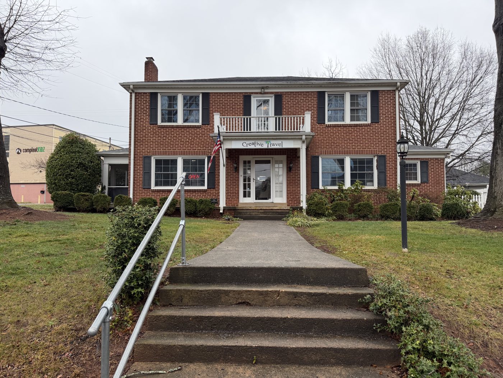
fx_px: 349
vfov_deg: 56.8
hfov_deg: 71.6
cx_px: 252
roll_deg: +0.7
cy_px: 189
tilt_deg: +4.4
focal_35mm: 24
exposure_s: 1/1091
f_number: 1.78
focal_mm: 6.76
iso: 100
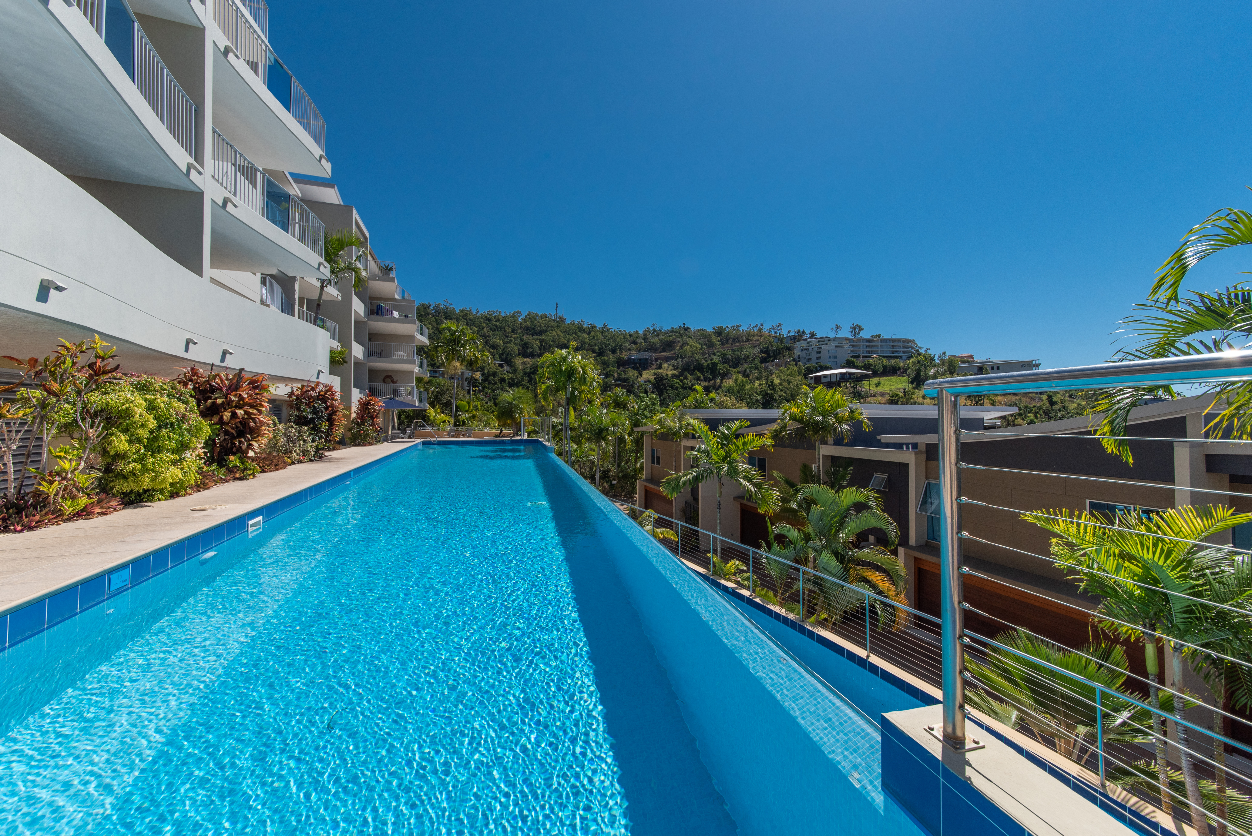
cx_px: 626
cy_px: 418
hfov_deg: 112.6
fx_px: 417
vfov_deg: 90.1
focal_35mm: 12
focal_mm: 12
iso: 250
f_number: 10
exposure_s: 1/1250
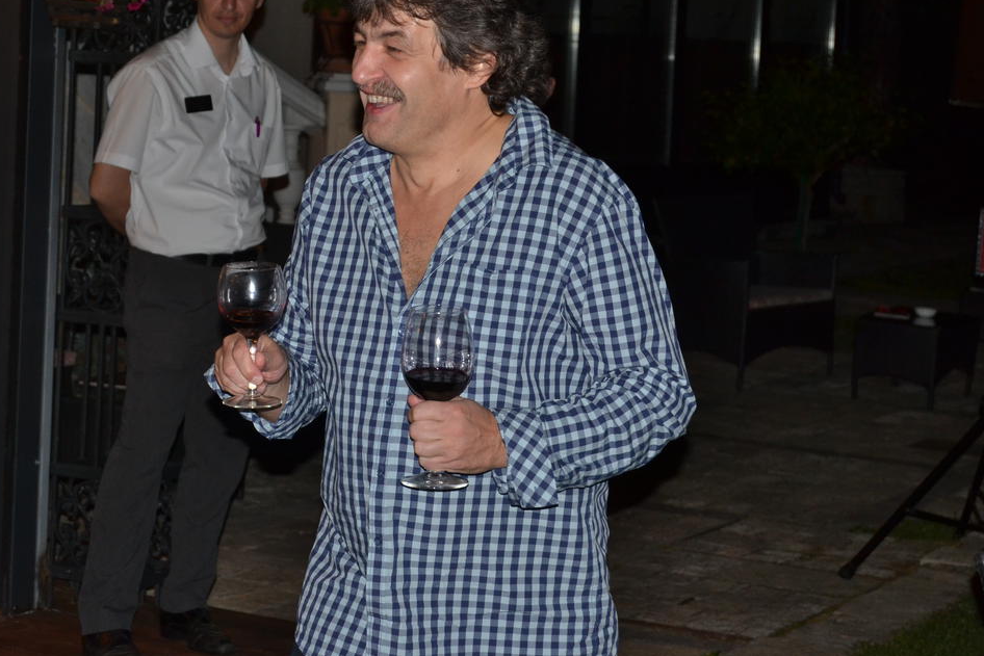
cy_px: 254
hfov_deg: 19.5
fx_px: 2860
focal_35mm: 105
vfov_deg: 13.1
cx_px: 377
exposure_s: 1/60
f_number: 5.6
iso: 800
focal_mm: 55
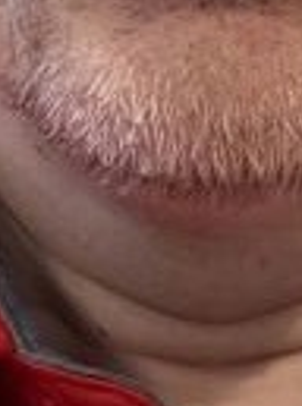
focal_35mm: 137
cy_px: -241
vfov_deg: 13.4
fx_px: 1602
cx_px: 226
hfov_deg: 10.7
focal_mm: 2.71
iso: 400
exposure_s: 1/30
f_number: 2.2
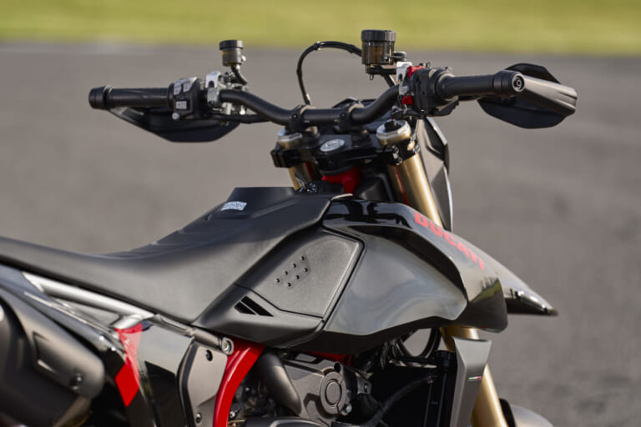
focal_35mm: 188
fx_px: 3347
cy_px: 214
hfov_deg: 10.9
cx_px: 320
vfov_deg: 7.3
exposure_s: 1/640
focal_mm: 188
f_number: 4
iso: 125
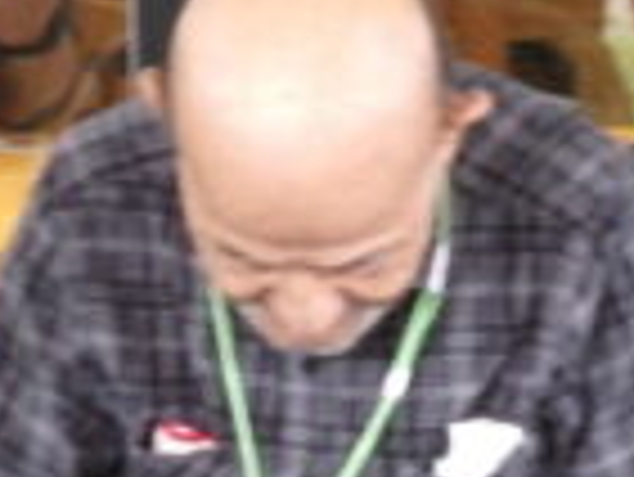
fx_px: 6068
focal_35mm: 331
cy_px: 400
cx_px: 288
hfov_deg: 6.0
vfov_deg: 4.5
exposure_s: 1/34
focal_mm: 14
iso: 307
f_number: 5.4
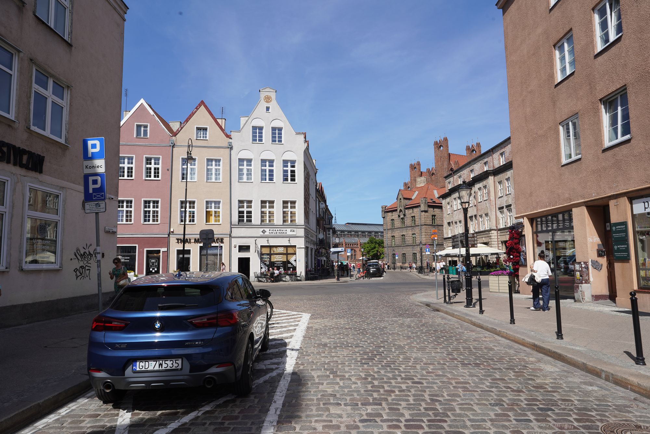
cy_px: 217
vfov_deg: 53.1
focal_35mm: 24
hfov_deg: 73.7
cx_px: 325
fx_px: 433
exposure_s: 1/100
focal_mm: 24
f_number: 16
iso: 100
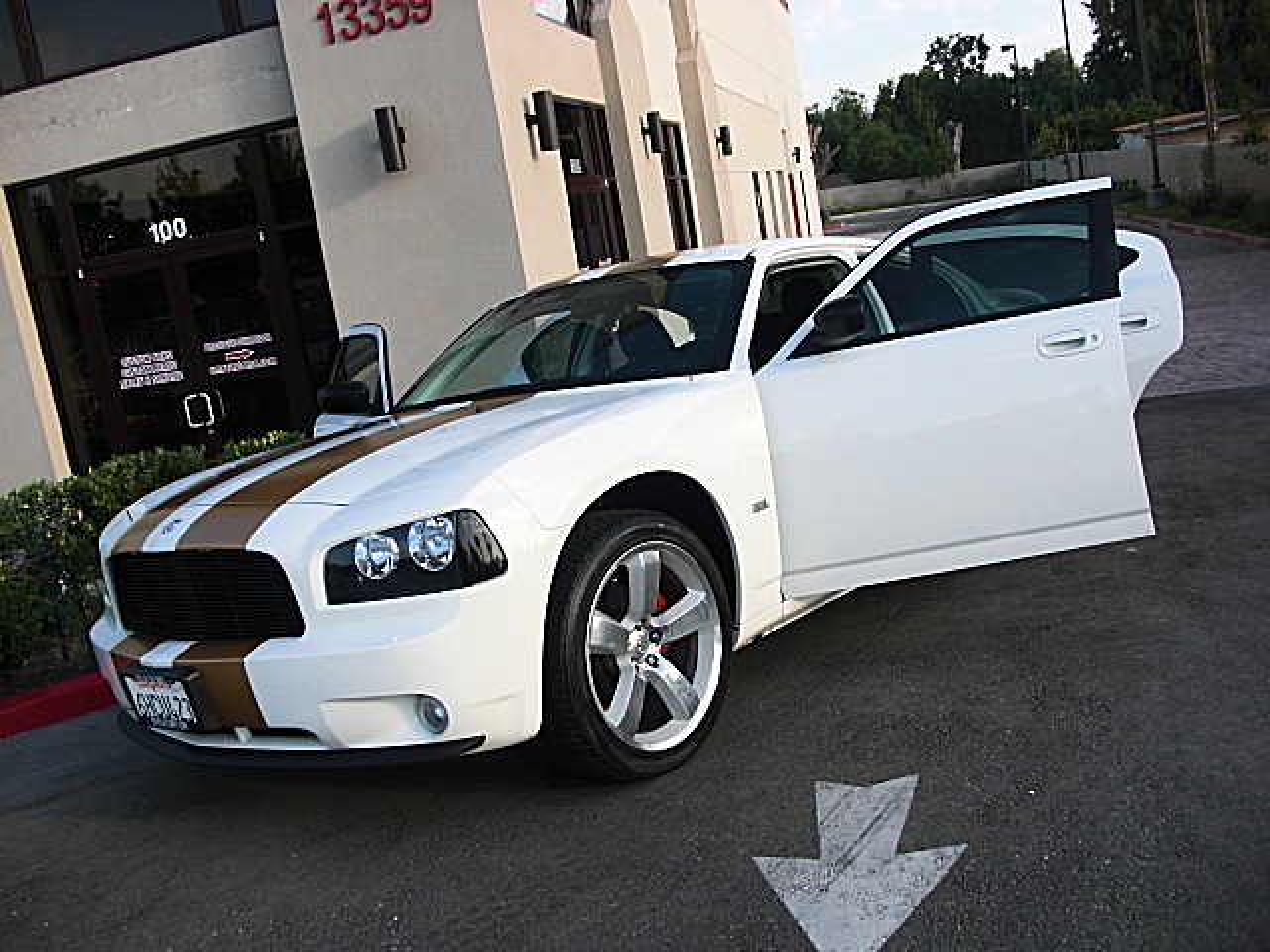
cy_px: 476
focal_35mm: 36
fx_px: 1321
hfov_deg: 51.4
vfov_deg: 39.7
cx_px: 635
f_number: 2.8
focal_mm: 6.3
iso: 50
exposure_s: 1/400
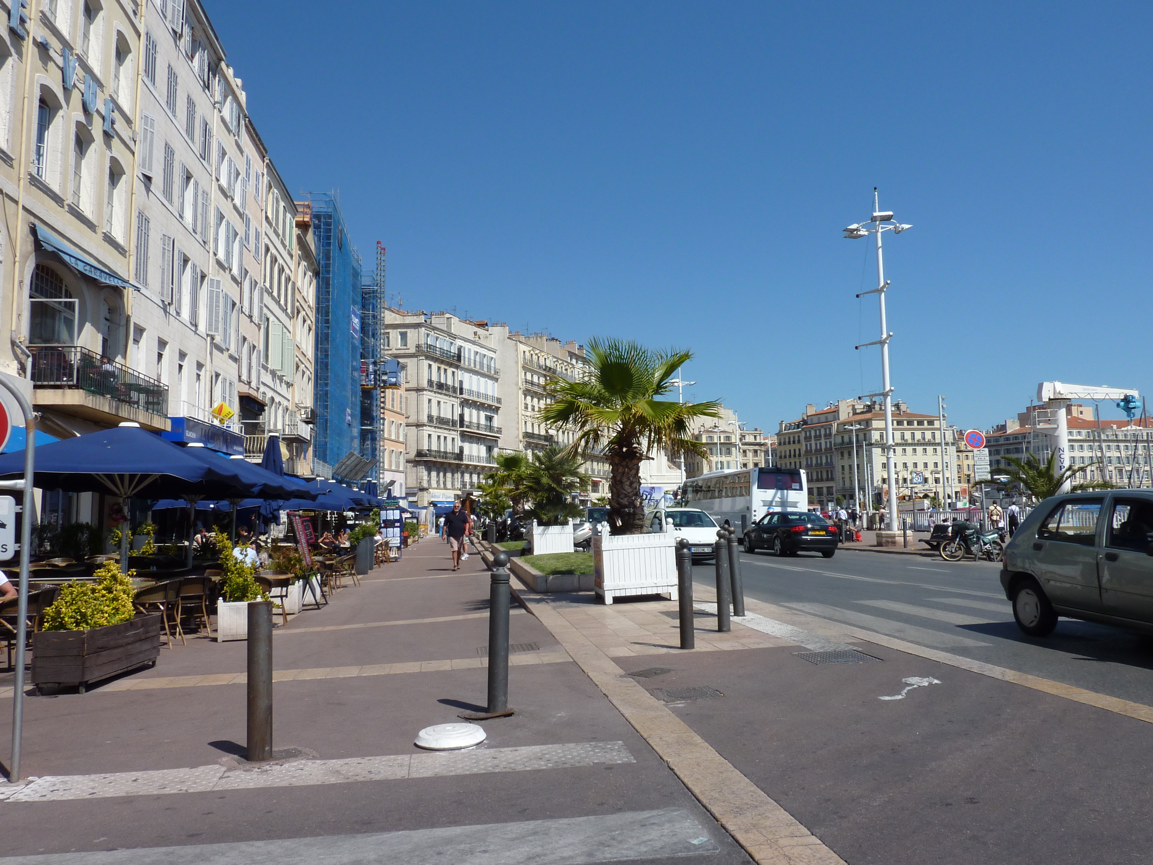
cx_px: 576
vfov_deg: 54.9
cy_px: 432
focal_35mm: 25
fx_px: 833
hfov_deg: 69.4
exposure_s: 1/500
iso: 80
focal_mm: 4.1
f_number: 5.6
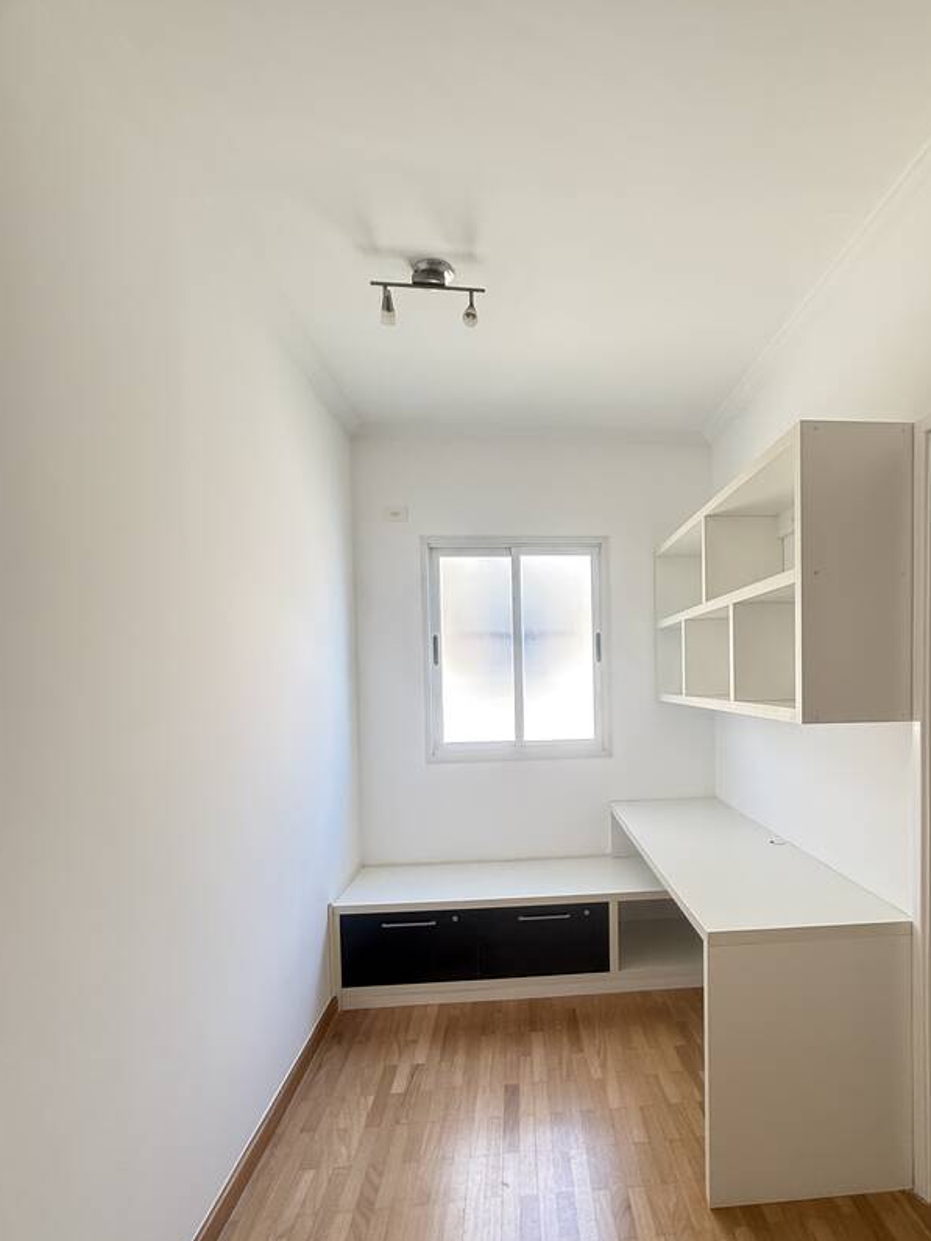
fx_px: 681
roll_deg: +0.6
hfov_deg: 67.6
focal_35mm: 19
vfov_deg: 84.2
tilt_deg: -0.2
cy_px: 703
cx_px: 585
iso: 200
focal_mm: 2.22
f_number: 2.2
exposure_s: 1/120
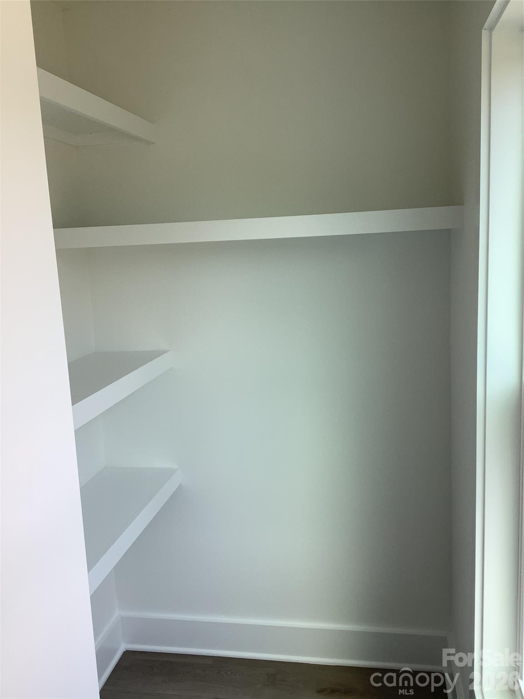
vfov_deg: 58.4
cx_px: 262
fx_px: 626
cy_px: 350
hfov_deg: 45.4
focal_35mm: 31
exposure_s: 1/120
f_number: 2.4
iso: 25
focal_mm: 3.3
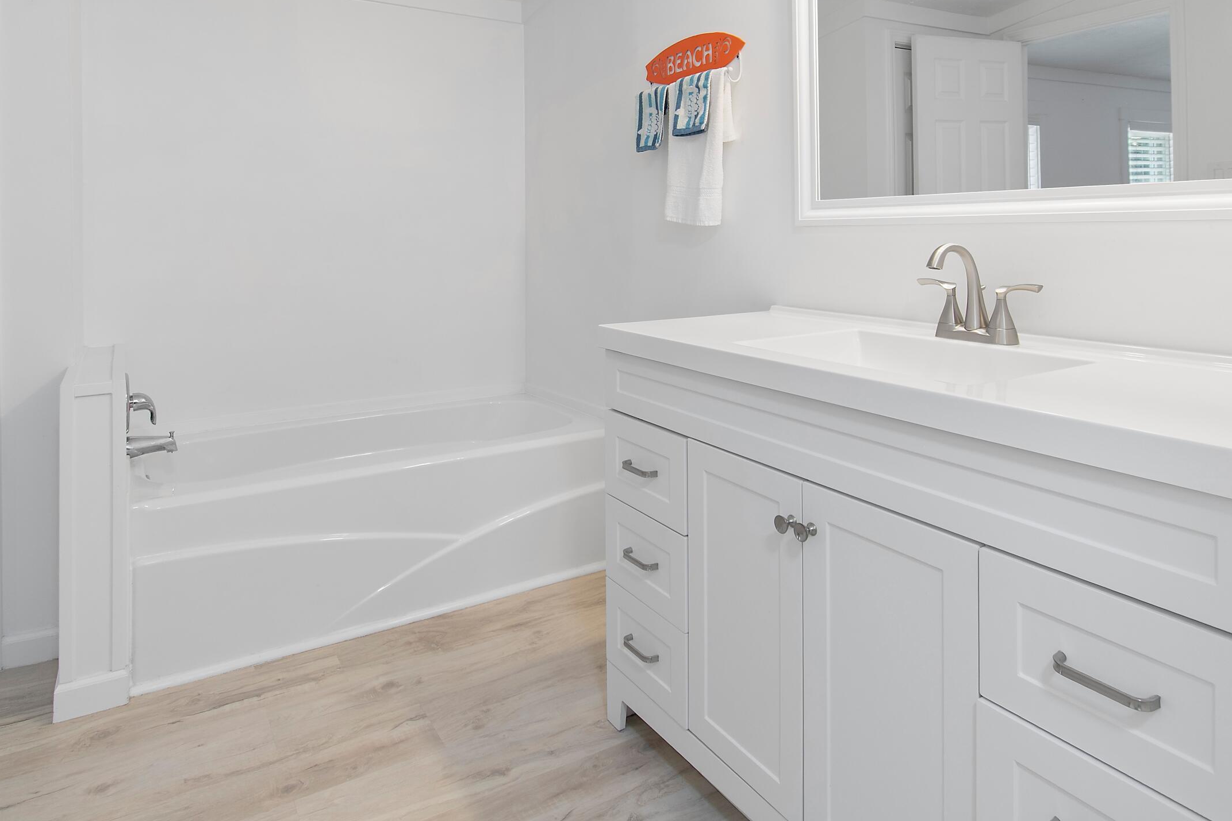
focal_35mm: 21
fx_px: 719
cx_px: 592
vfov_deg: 58.0
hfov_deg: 81.2
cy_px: 265
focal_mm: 10
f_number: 4.5
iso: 100
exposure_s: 1/8
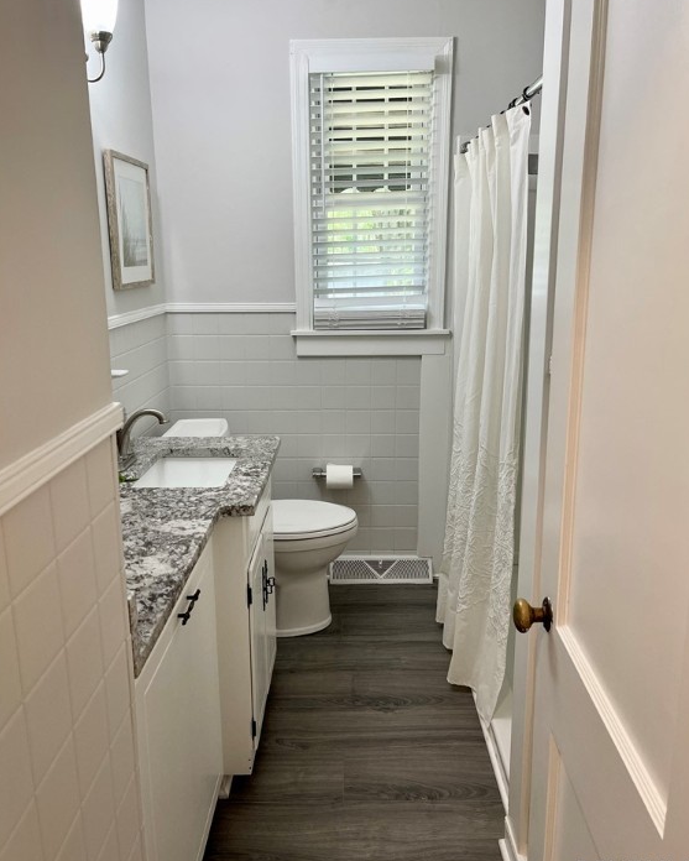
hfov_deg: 51.5
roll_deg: +0.2
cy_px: 417
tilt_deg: -12.8
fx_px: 714
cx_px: 348
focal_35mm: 28
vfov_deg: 62.2
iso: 125
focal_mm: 5.1
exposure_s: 1/120
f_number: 1.6
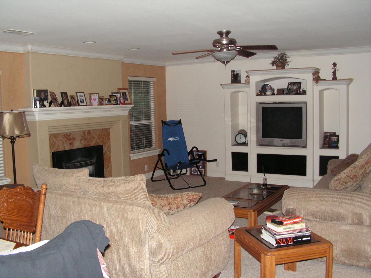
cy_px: 139
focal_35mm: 36
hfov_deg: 51.4
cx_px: 186
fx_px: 386
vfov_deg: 39.7
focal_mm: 6
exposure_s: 1/40
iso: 160
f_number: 3.2
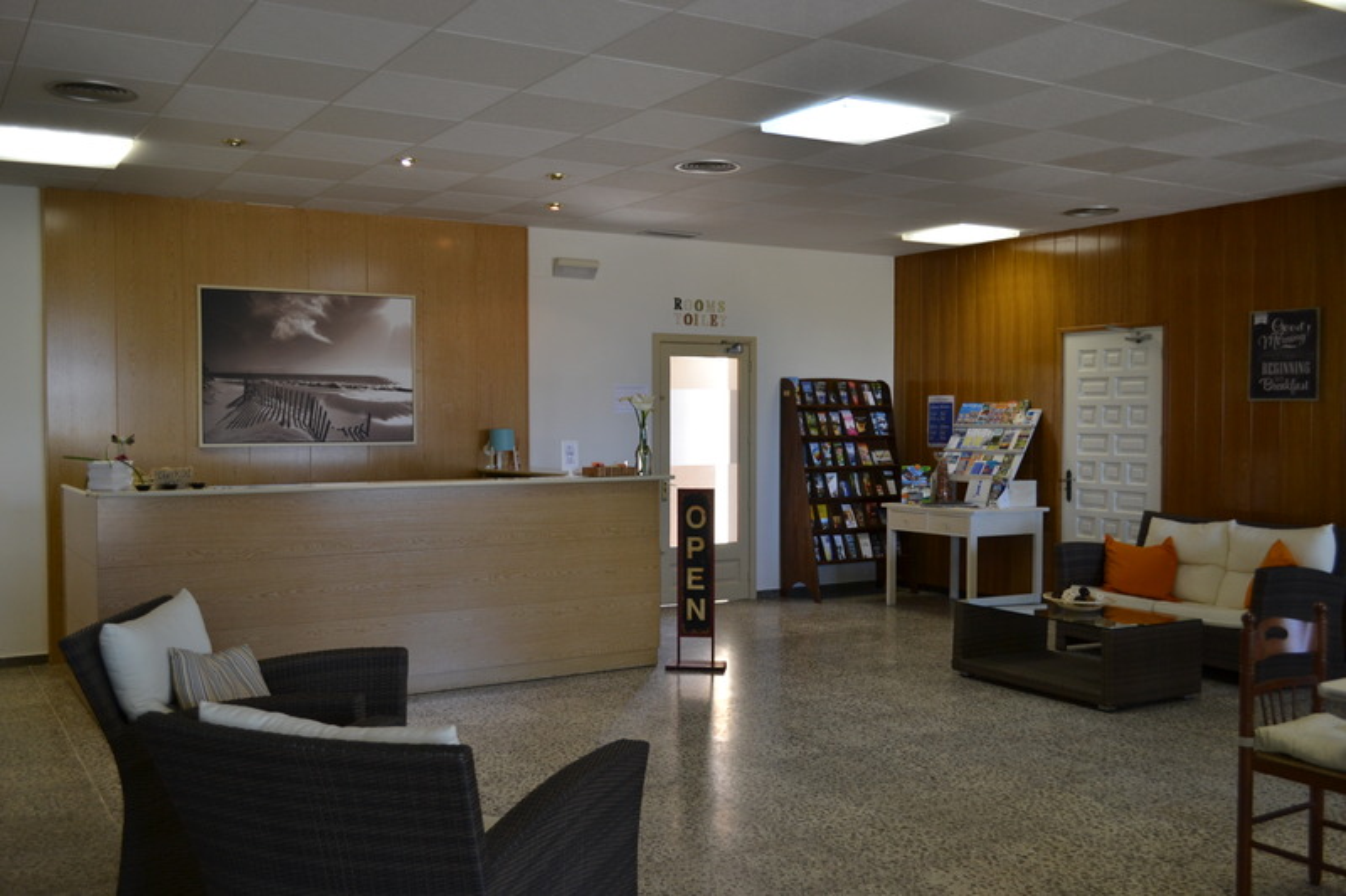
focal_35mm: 33
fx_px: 1233
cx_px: 673
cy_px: 448
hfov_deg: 57.2
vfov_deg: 40.0
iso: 400
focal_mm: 22
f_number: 4.5
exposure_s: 1/80
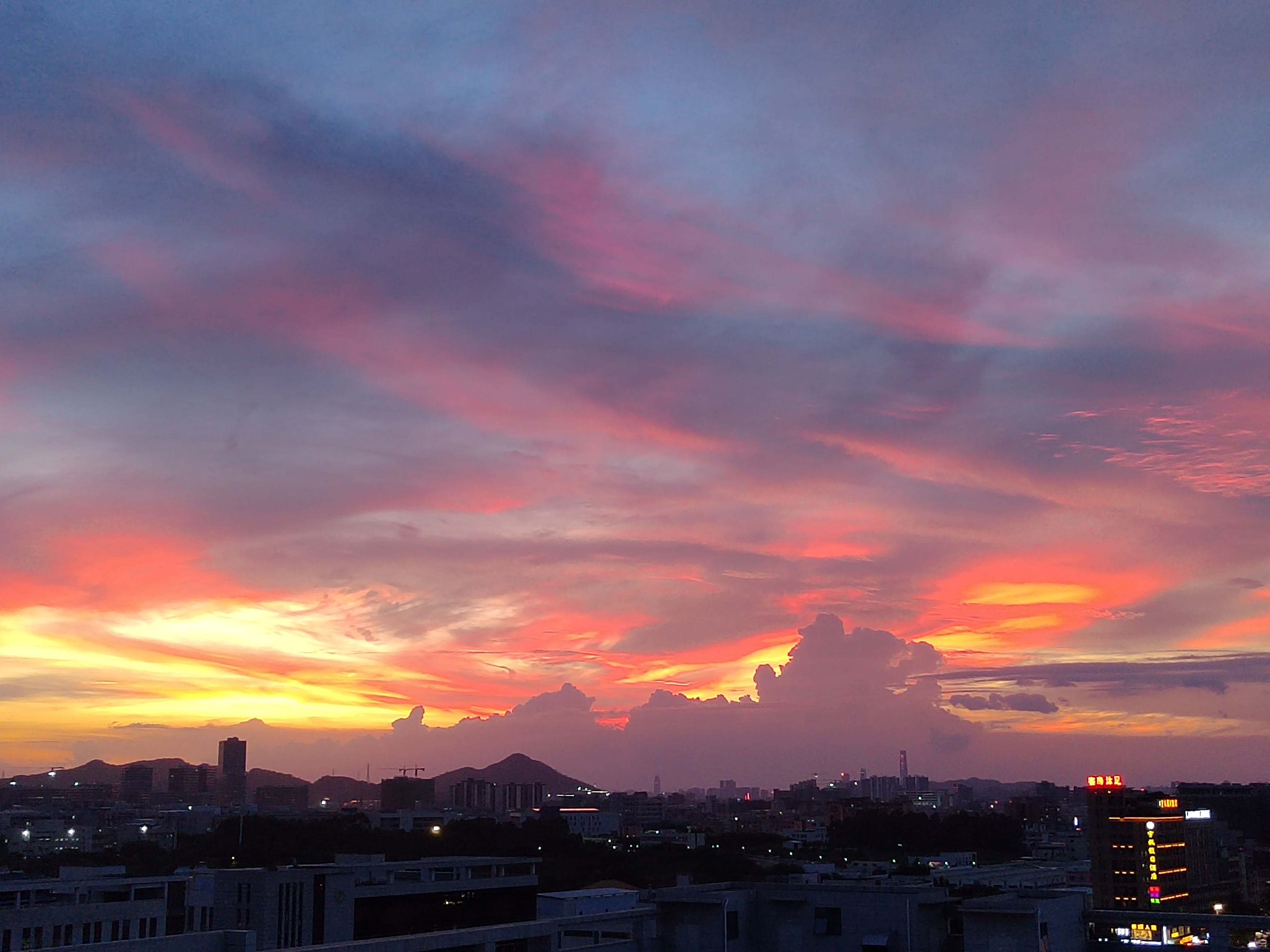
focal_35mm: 46
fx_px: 1688
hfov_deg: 41.2
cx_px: 635
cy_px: 476
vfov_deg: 31.5
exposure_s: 1/100
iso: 1619
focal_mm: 5.52
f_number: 1.9
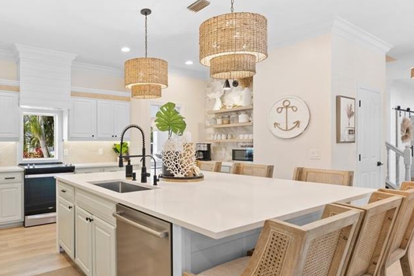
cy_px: 148
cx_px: 146
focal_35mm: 23
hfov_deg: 74.3
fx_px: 264
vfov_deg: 55.0
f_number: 6.3
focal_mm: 14
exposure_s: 1/10
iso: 400
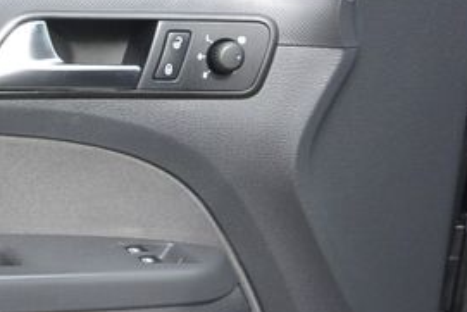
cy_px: 402
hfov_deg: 18.4
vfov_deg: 13.0
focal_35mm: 102
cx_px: -169
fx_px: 1324
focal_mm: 10
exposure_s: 1/250
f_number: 3.5
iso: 180
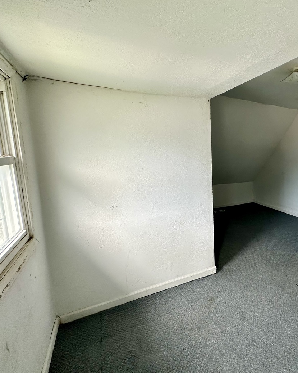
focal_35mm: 19
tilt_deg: -8.1
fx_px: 209
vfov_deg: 83.3
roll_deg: +0.5
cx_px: 242
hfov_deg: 64.2
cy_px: 181
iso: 160
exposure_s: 1/99
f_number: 2.2
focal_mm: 2.22
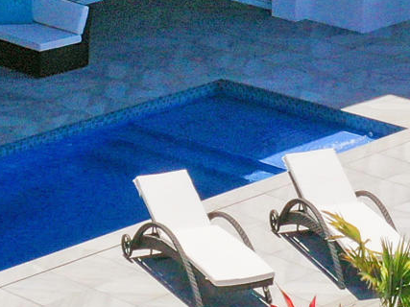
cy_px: -256
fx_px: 2238
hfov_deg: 10.5
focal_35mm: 189
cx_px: 245
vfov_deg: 7.6
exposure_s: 1/1000
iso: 100
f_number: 7.1
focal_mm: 10.26
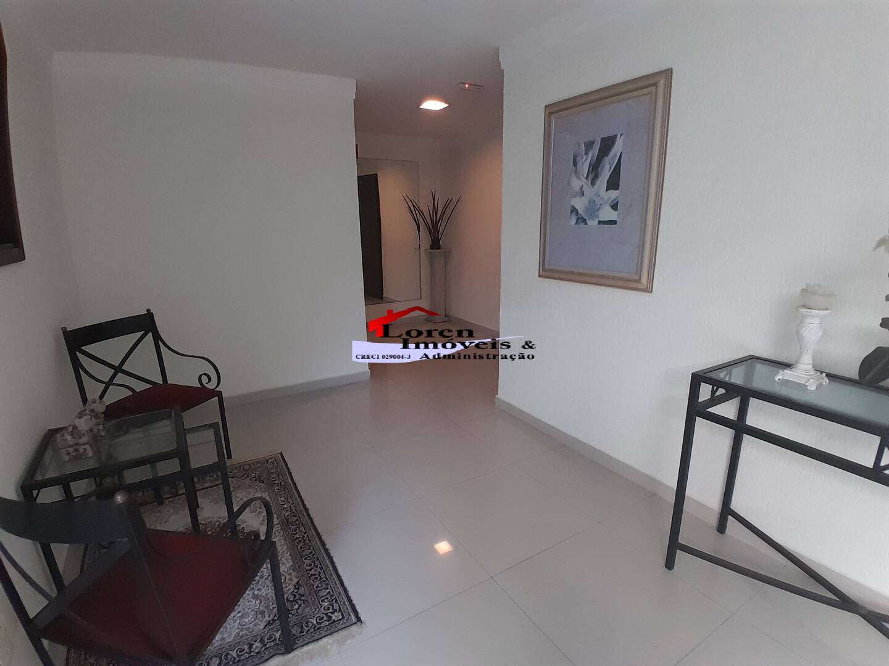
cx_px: 444
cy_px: 333
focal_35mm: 17
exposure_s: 1/24
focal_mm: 1.46
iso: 250
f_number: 2.2
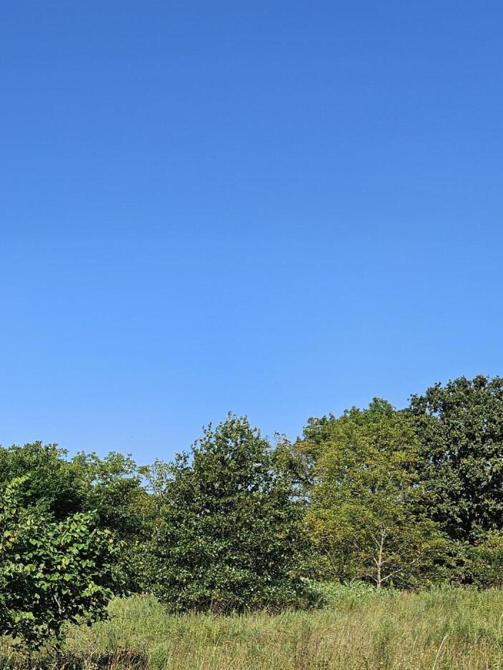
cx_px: 21
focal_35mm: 49
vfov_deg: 38.2
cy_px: 481
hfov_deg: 28.2
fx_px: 950
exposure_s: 1/2180
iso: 25
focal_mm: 5.4
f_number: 1.8
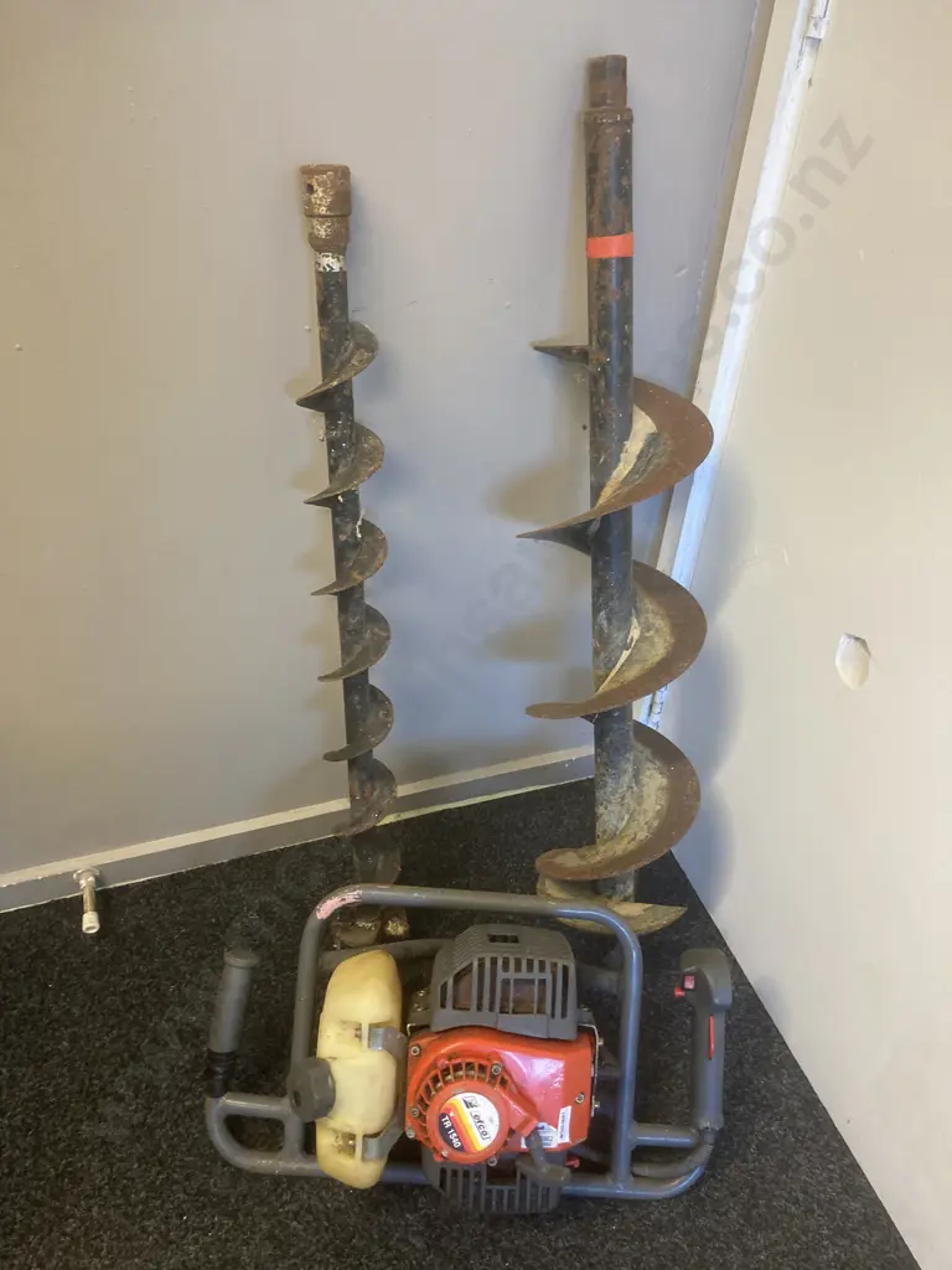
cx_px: 476
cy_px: 635
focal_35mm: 28
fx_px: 1027
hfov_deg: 49.7
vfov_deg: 63.4
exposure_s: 1/50
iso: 125
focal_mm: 3.99
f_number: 1.8
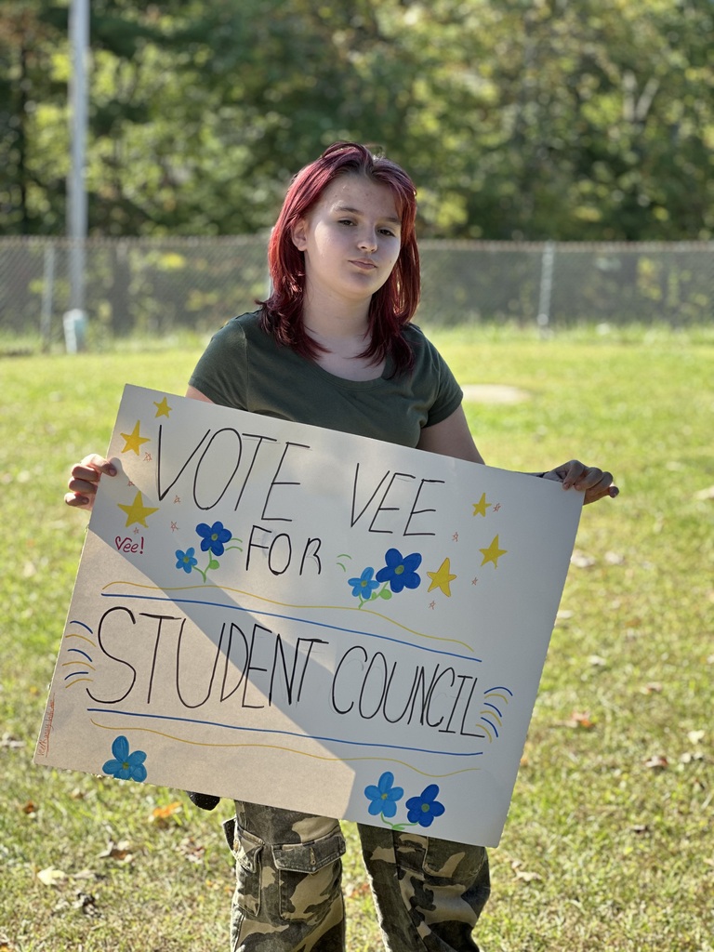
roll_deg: -2.6
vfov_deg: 25.3
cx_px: 357
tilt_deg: -9.9
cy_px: 476
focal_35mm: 77
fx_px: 2118
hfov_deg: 19.1
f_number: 2.8
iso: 25
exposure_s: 1/121
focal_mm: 9
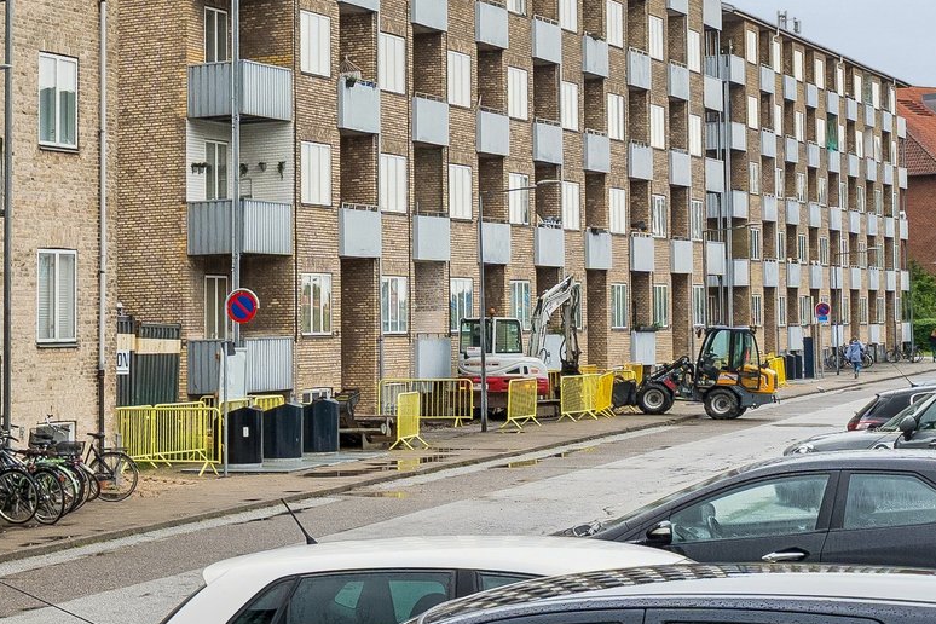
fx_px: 2418
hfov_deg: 18.5
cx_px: -599
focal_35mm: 93
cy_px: -322
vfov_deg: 13.8
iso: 400
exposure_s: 1/200
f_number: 8
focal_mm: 24
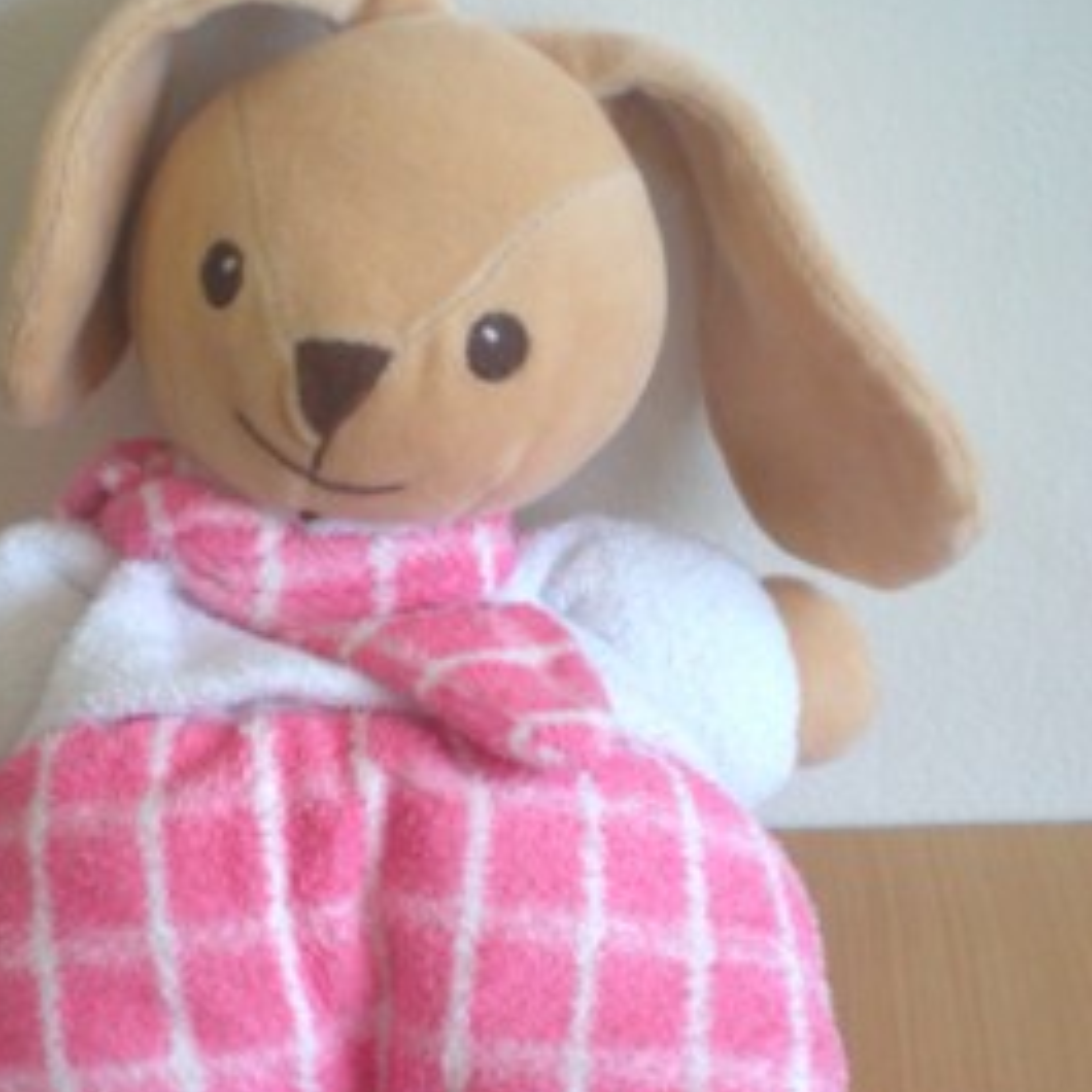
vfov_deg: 26.1
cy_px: 643
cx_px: 383
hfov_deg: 26.0
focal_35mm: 66
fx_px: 2356
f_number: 3.1
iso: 200
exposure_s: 1/55
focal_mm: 6.3
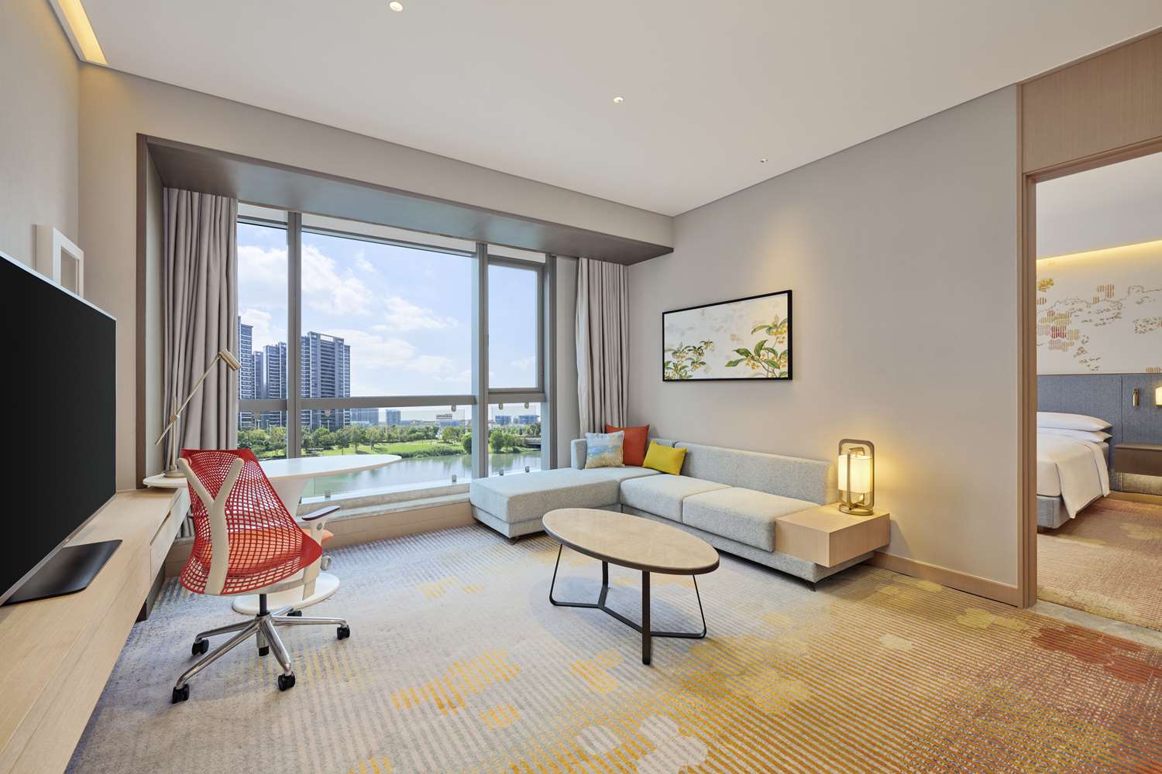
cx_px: 581
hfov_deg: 100.4
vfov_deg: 77.3
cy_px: 387
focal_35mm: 15
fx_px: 484
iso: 200
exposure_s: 1/10
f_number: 11
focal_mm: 15
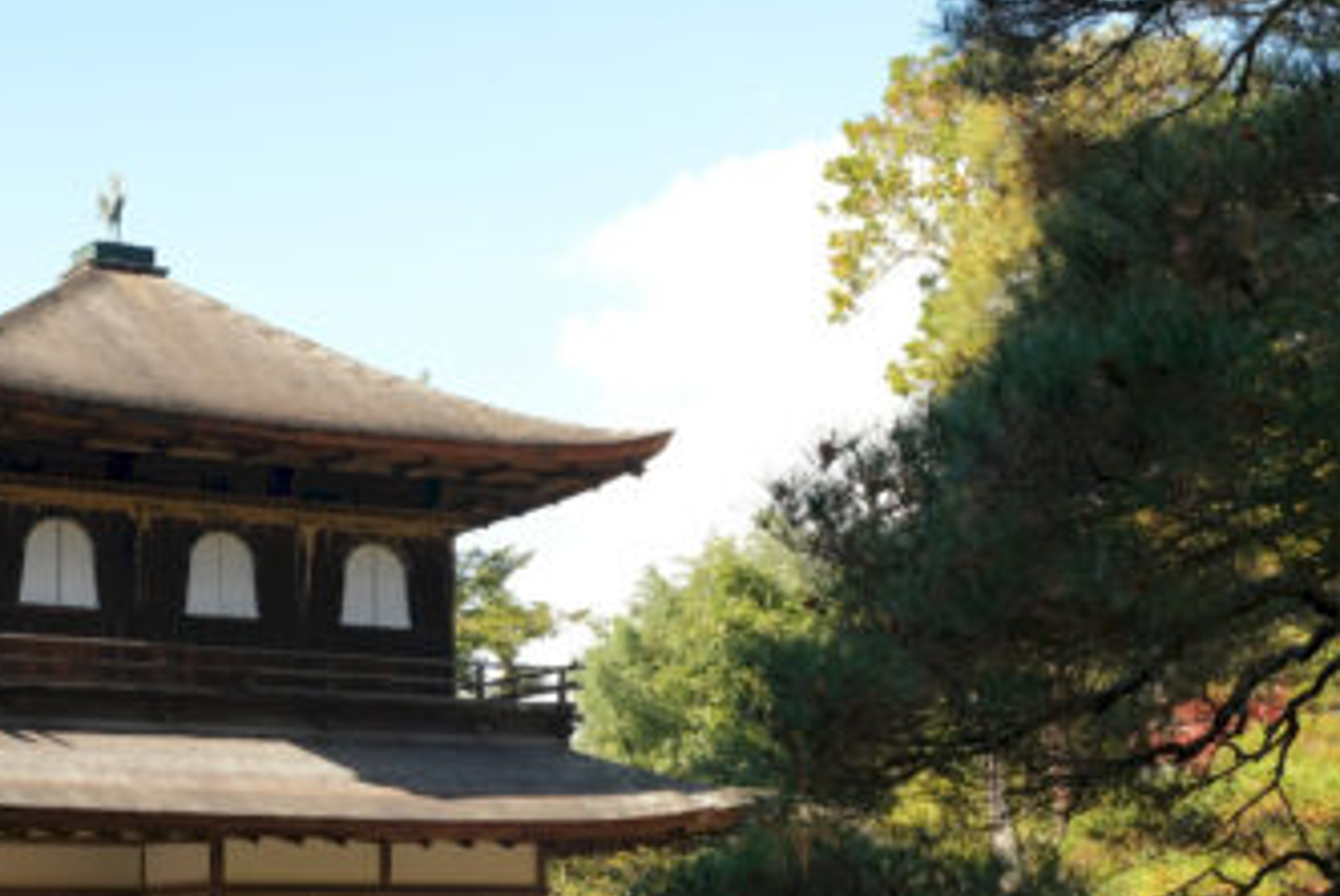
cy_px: 795
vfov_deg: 20.6
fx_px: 2421
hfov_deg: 30.8
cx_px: 472
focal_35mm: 65
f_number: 7.1
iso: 400
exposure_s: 1/250
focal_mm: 24.3
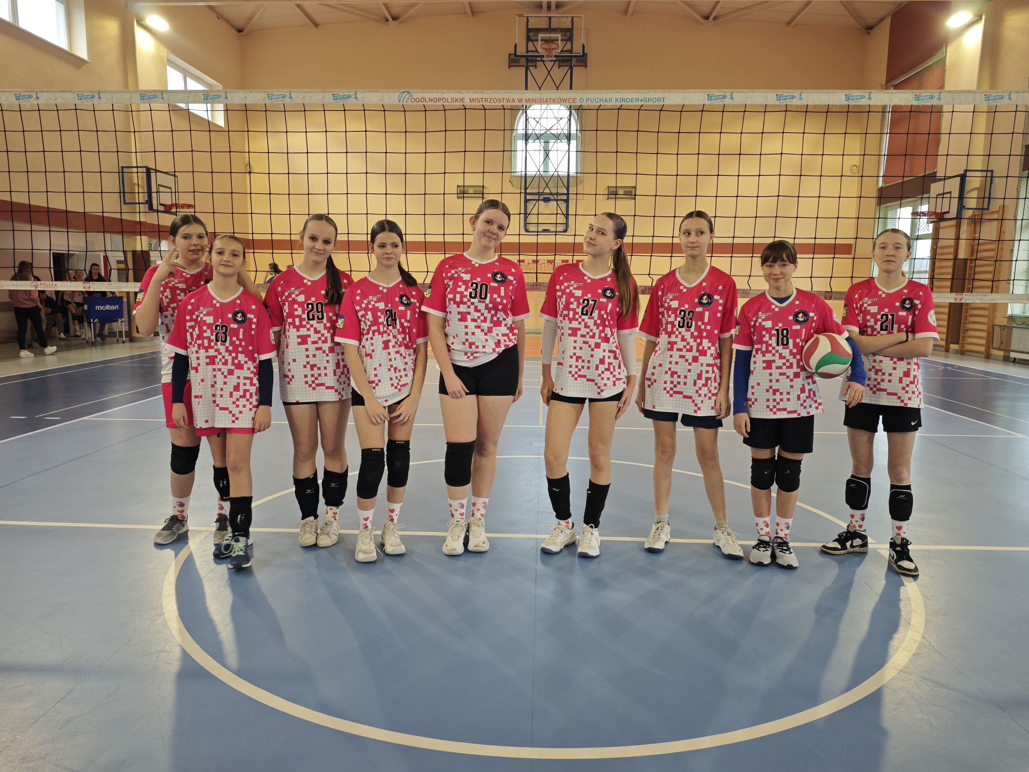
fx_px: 684
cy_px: 386
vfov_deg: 58.9
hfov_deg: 73.9
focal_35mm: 23
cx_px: 514
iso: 200
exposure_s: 1/93.3
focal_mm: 6.55
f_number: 1.6
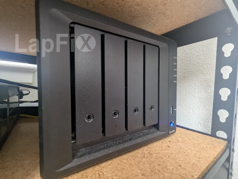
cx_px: 119
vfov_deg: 78.2
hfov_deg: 94.4
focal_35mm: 16
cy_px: 90
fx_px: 110
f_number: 2.2
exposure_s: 1/23.8
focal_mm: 2.35
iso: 197
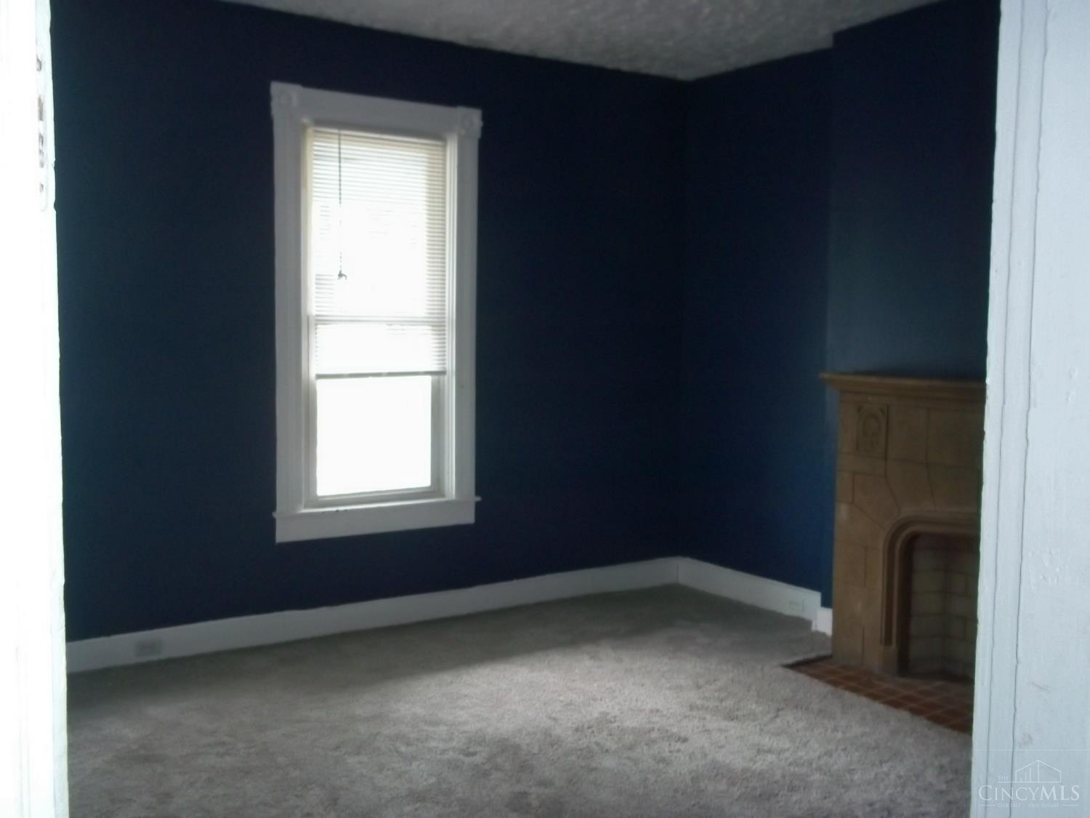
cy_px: 409
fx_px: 1134
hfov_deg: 51.4
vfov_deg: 39.7
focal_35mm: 36
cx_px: 545
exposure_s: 1/30
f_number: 3.1
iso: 250
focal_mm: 6.5
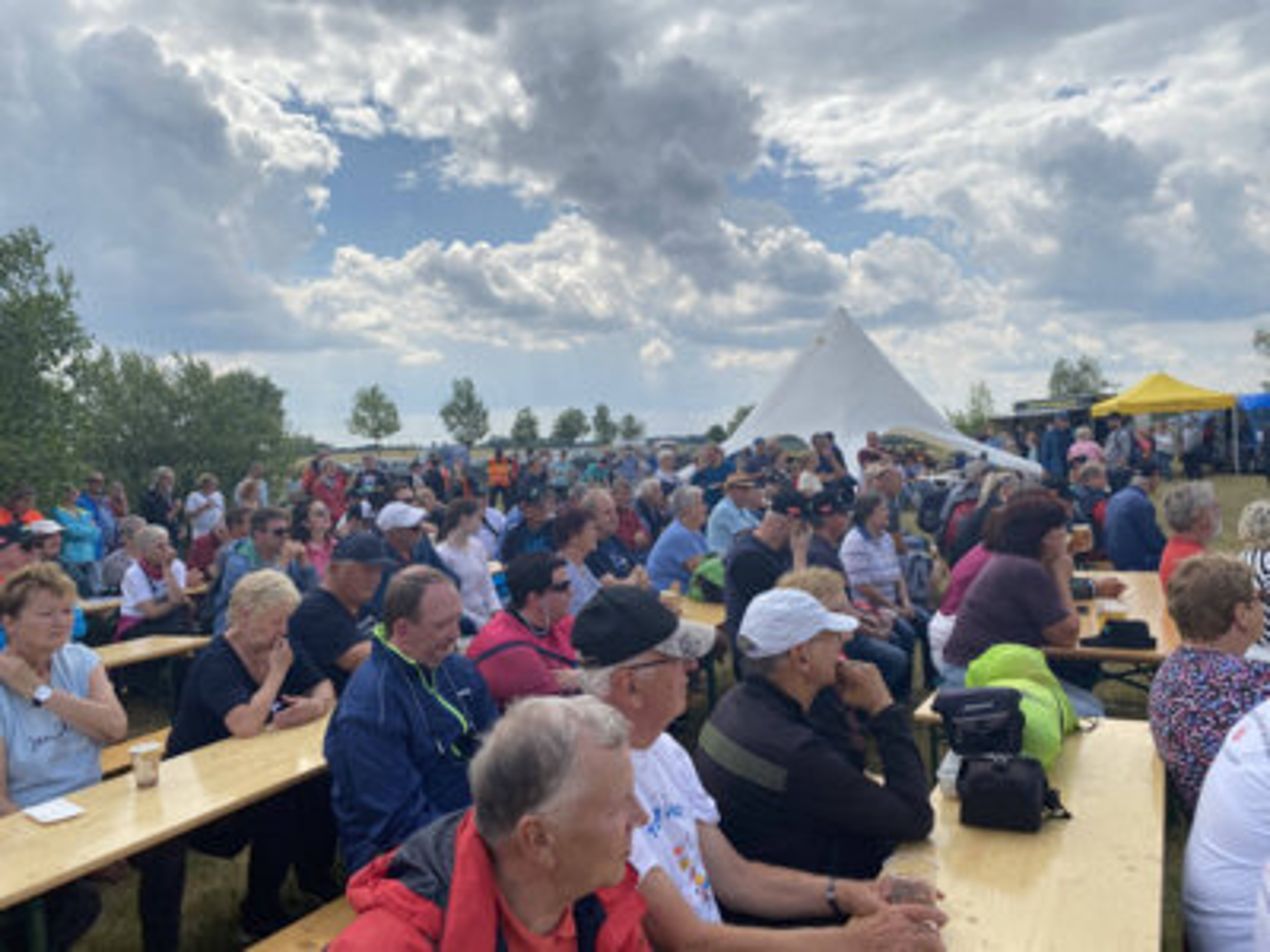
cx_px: 635
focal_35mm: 26
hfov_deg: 67.3
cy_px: 476
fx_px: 954
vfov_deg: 53.1
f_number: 1.8
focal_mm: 4.2
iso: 32
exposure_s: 1/3401
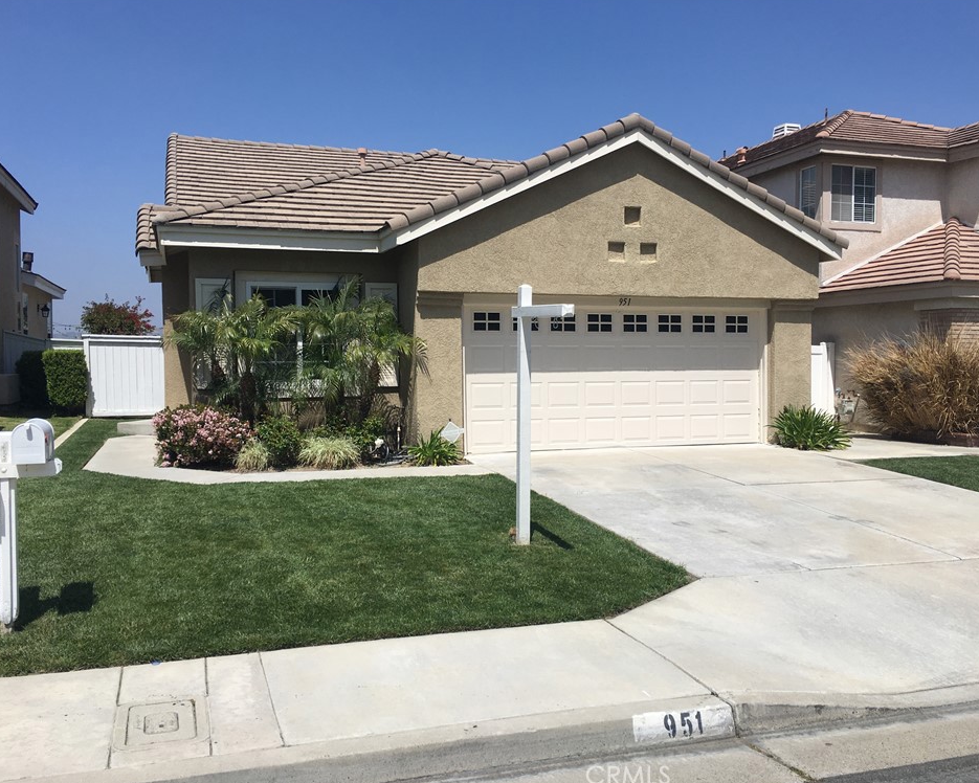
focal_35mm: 31
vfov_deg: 47.1
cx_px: 497
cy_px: 388
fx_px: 898
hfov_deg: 57.2
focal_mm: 4.15
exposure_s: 1/2564
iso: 25
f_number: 2.2
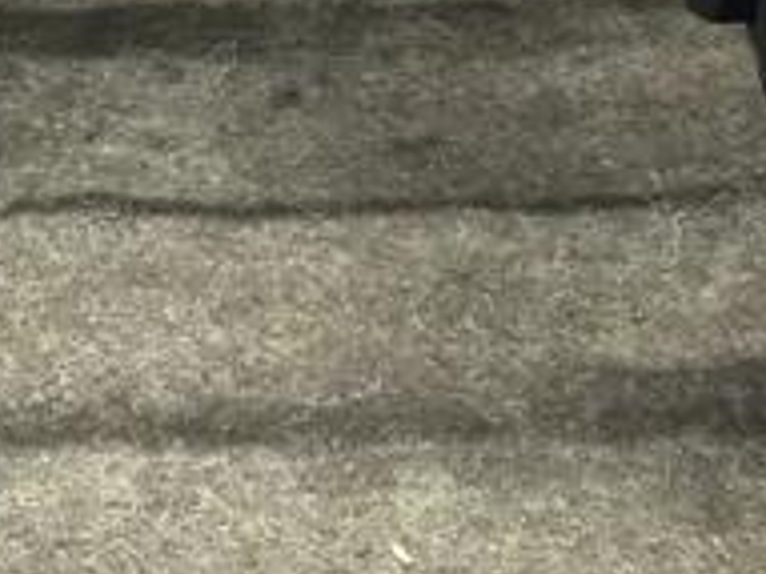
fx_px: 1924
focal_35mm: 87
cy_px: -185
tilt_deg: -27.7
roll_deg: -0.1
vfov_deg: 16.0
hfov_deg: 22.2
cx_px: 136
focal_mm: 4.25
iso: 500
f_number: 1.8
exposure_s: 1/33
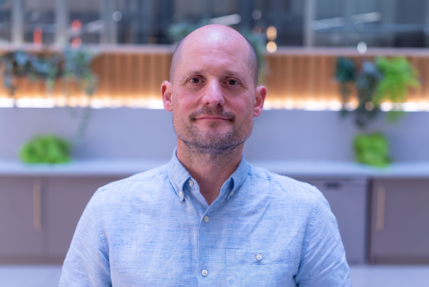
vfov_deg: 24.7
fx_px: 656
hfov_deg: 36.2
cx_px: 214
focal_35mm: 55
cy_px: 144
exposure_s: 1/200
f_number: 2.8
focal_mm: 55
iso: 800
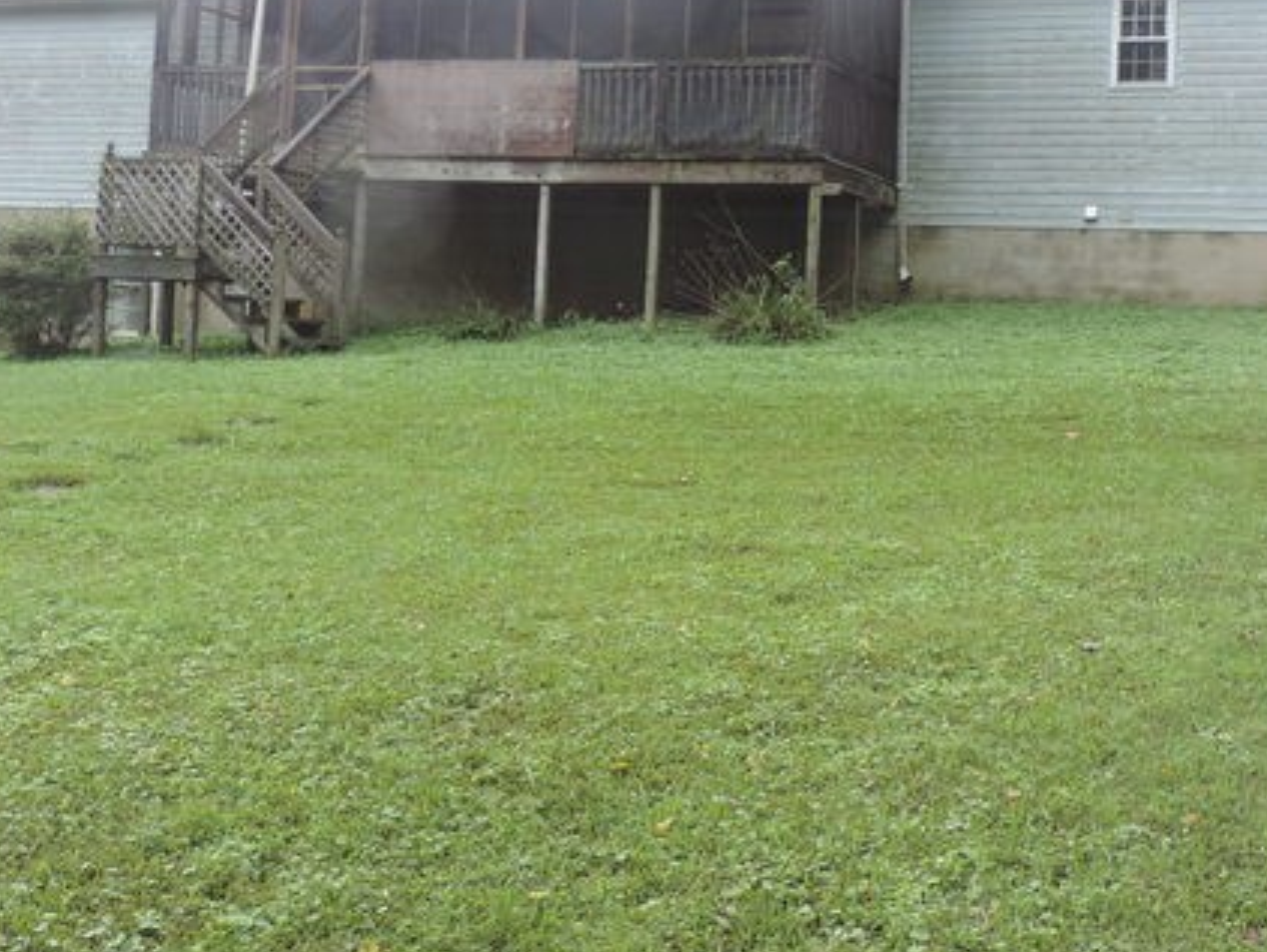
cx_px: 634
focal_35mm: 50
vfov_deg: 28.7
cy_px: 246
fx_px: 1831
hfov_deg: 38.2
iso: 80
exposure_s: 1/125
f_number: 3.2
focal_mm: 5.8
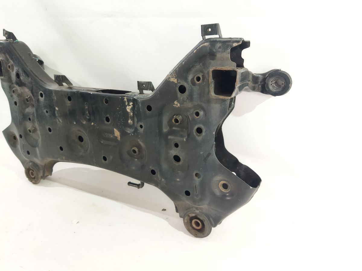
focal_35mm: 27
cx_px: 181
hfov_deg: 65.3
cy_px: 136
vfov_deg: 51.4
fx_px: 282
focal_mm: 4.71
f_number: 1.79
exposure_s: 1/50
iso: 375
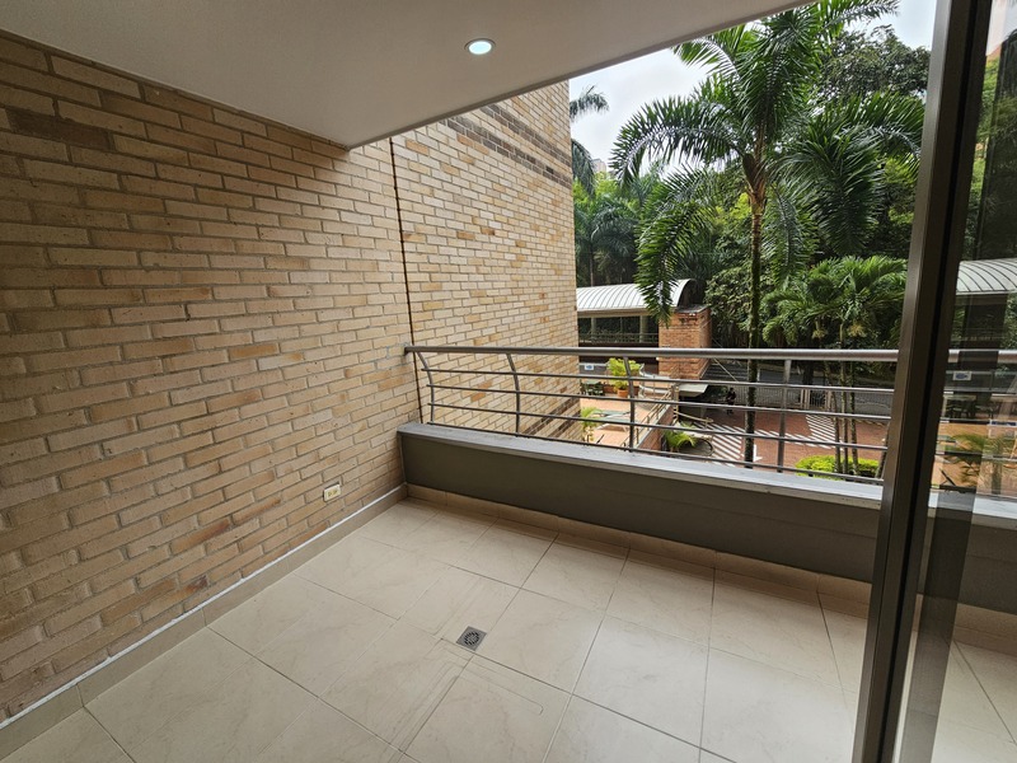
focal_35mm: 13
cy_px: 382
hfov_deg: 106.2
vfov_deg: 89.9
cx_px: 508
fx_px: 382
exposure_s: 1/481
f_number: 2.2
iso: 50
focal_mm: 2.2
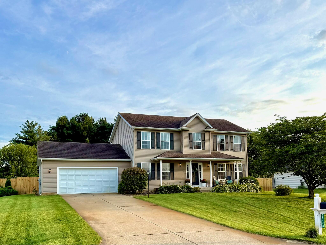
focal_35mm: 24
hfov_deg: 71.6
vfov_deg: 56.8
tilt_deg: +4.5
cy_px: 122
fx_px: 226
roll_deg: +1.1
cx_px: 163
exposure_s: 1/1464
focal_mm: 6.76
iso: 80
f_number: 1.78
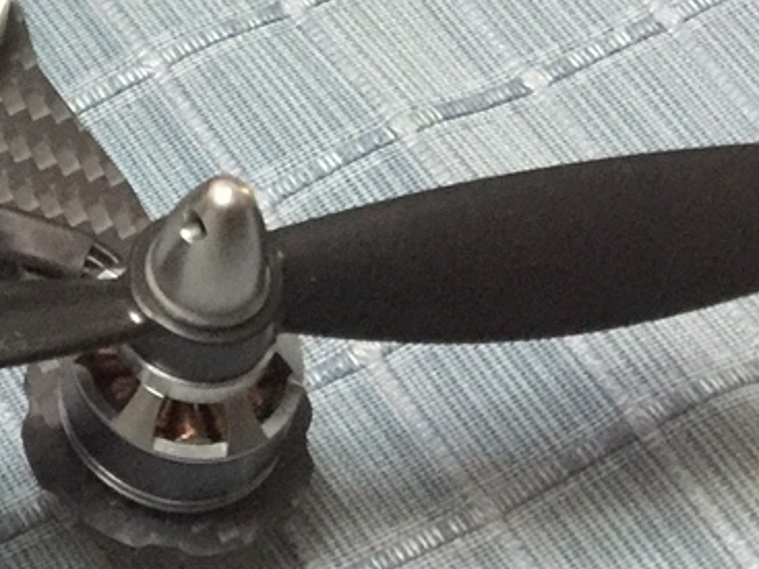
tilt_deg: -48.3
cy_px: -308
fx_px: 2828
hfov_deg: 13.9
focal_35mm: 129
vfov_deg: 11.0
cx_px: -525
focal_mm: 4.15
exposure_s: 1/8
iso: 160
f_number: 2.2
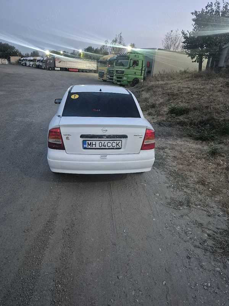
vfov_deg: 73.9
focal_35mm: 23
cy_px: 153
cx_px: 114
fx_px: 203
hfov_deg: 58.9
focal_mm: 5.4
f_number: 1.8
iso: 1600
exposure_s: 1/100
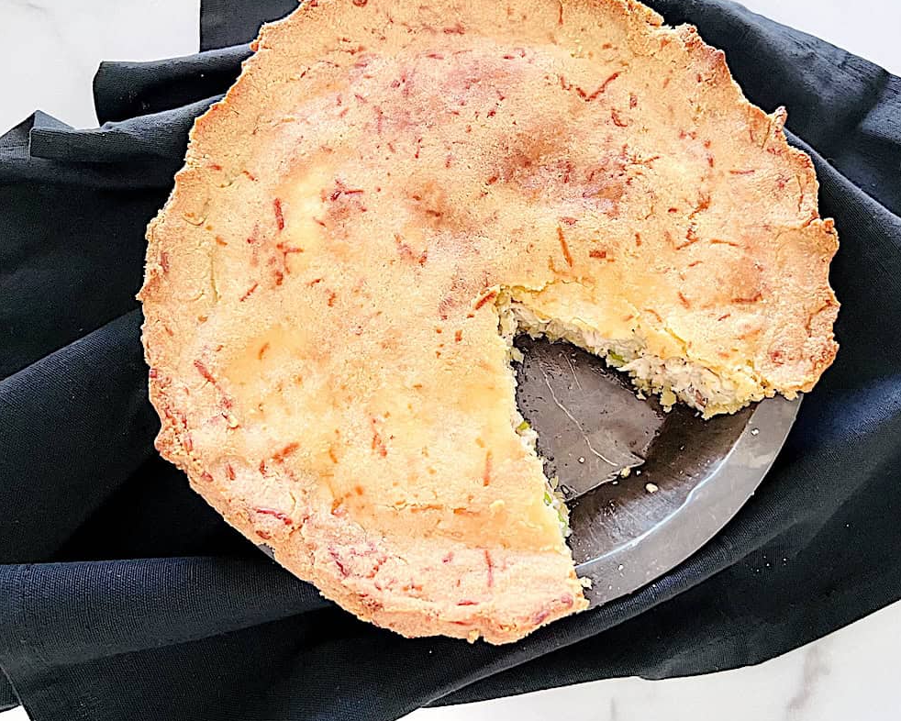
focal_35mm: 31
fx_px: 827
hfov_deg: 56.9
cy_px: 317
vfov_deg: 47.0
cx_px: 517
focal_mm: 5.7
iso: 400
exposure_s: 1/60
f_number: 1.5
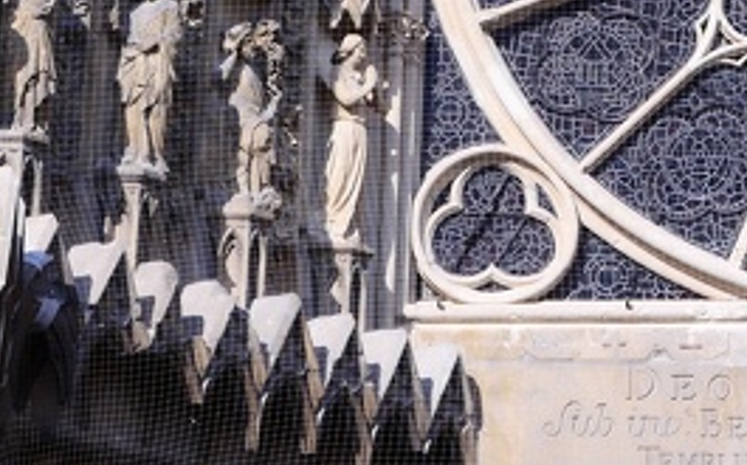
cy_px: -290
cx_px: 950
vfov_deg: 5.8
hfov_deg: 9.3
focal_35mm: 222
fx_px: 4515
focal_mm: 35
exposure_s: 1/160
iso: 200
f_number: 11
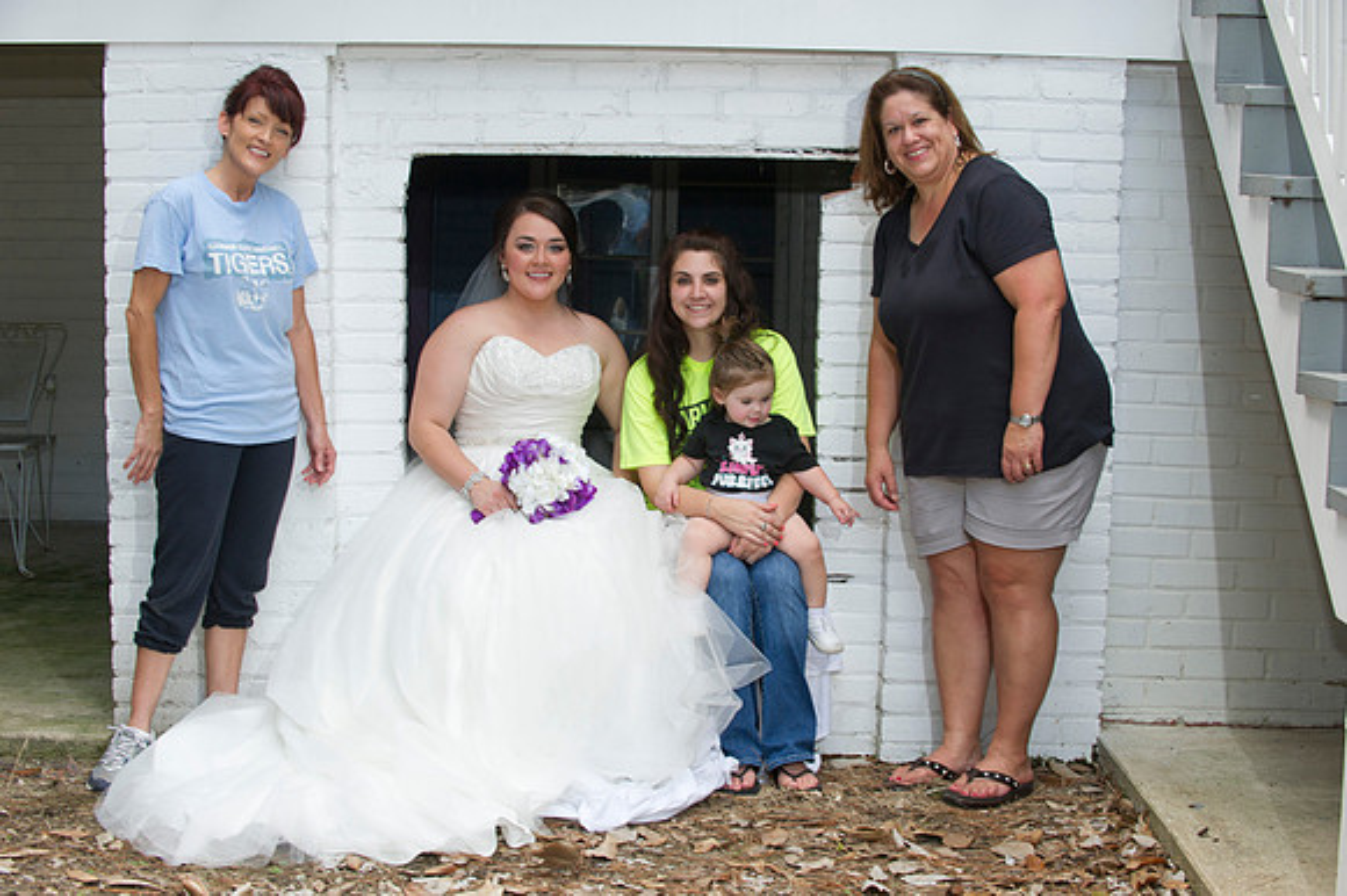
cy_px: 448
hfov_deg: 28.9
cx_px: 674
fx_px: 2618
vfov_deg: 19.4
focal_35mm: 70
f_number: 5.6
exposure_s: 1/100
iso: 320
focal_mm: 70
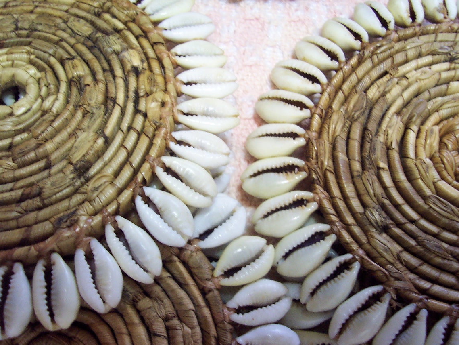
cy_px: 179
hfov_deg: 47.8
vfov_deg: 36.8
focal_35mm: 39
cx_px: 241
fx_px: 517
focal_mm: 5.6
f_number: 2.8
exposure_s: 1/30
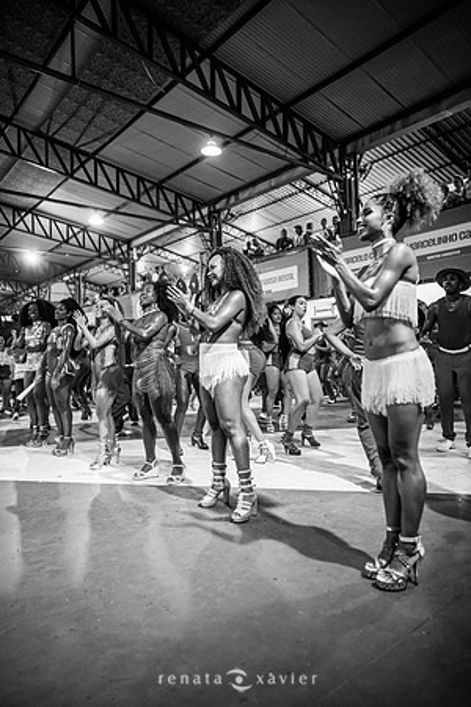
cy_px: 354
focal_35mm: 24
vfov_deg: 73.7
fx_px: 471
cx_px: 236
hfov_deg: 53.1
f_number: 1.8
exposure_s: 1/320
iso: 1600
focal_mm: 24
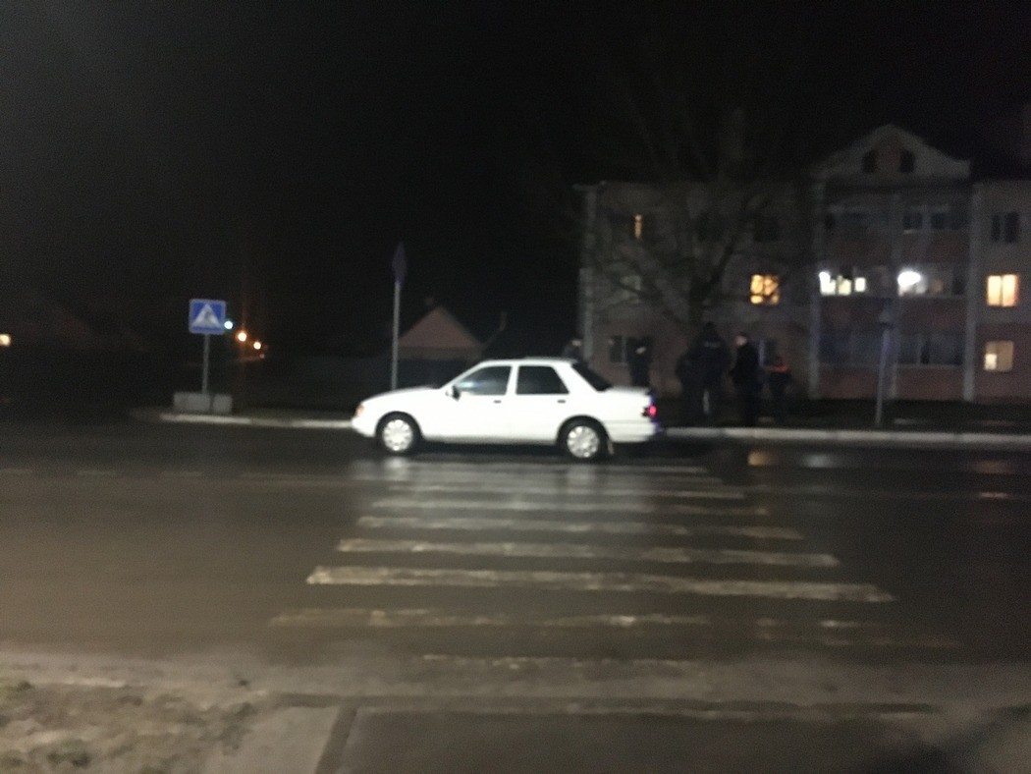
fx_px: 864
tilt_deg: -3.5
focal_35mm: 29
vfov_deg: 48.2
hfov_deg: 61.6
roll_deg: -0.9
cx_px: 516
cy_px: 387
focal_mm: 4.15
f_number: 2.2
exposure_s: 1/17
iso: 1250
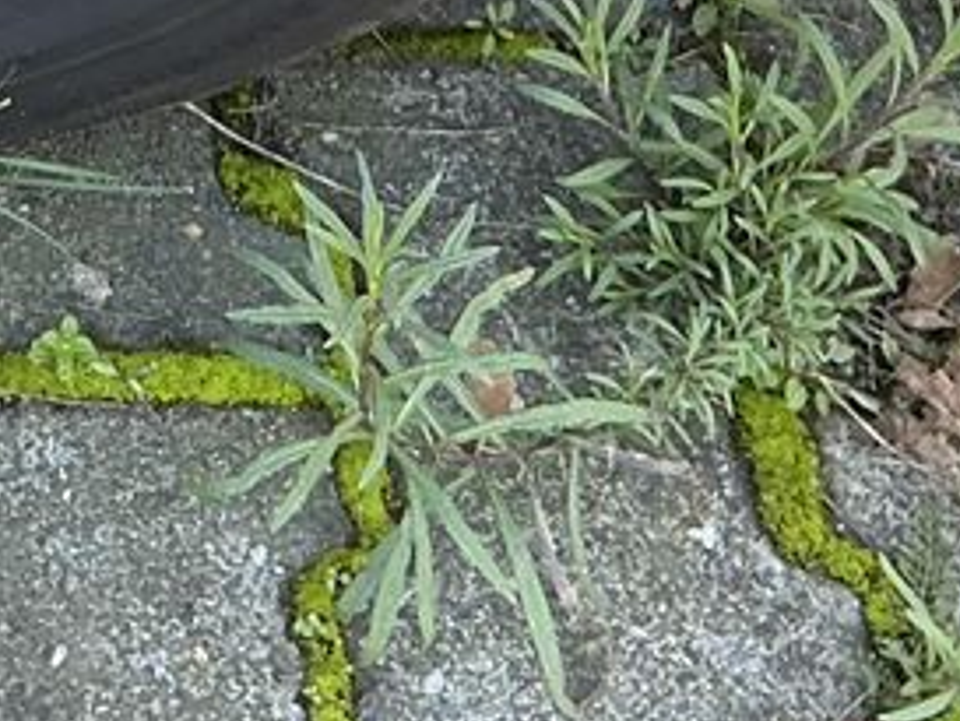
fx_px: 3413
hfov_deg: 15.5
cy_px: -651
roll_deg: -3.1
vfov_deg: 11.1
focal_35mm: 123
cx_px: -144
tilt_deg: -43.3
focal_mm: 3
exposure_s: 1/122
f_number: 1.8
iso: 32
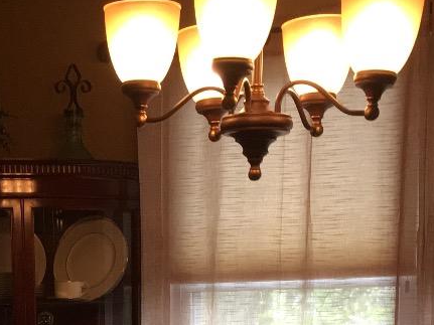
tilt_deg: -7.3
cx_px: 75
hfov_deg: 20.0
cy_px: 501
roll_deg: +0.4
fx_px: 1216
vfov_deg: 14.2
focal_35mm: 97
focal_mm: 4.15
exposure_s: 1/30
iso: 80
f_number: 2.2
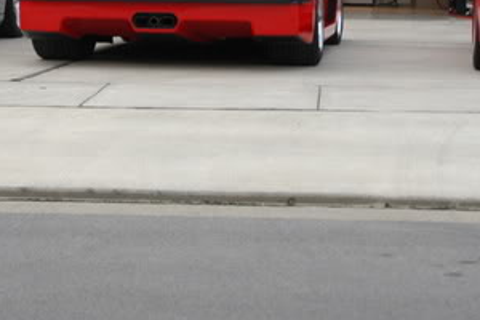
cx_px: 174
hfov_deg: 19.6
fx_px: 1387
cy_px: 6
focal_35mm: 104
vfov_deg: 13.0
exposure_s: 1/50
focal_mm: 26
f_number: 4
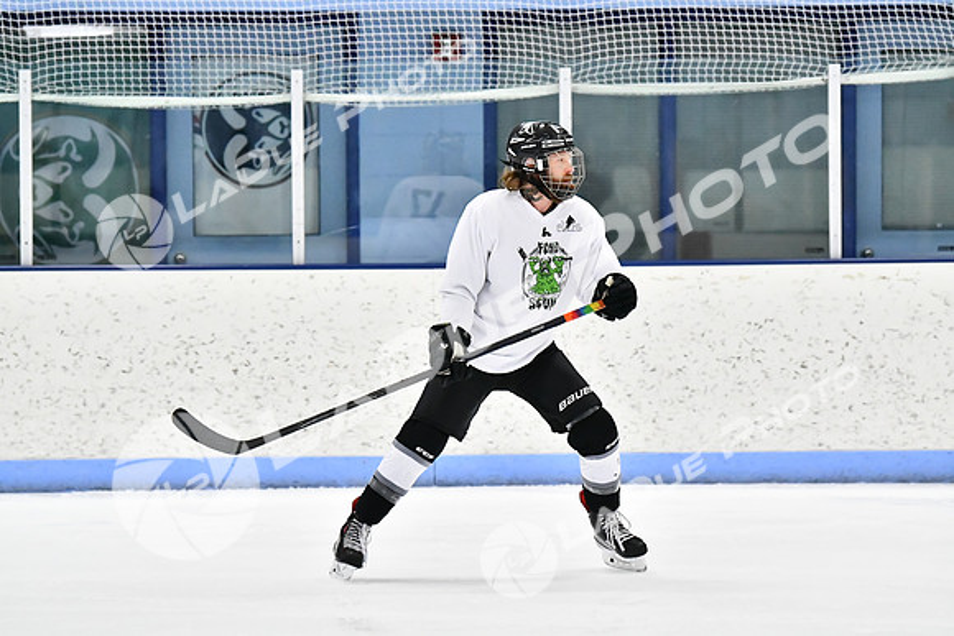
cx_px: 477
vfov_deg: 7.0
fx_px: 5168
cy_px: 318
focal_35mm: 195
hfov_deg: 10.5
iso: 6400
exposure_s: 1/1250
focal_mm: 130
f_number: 3.2
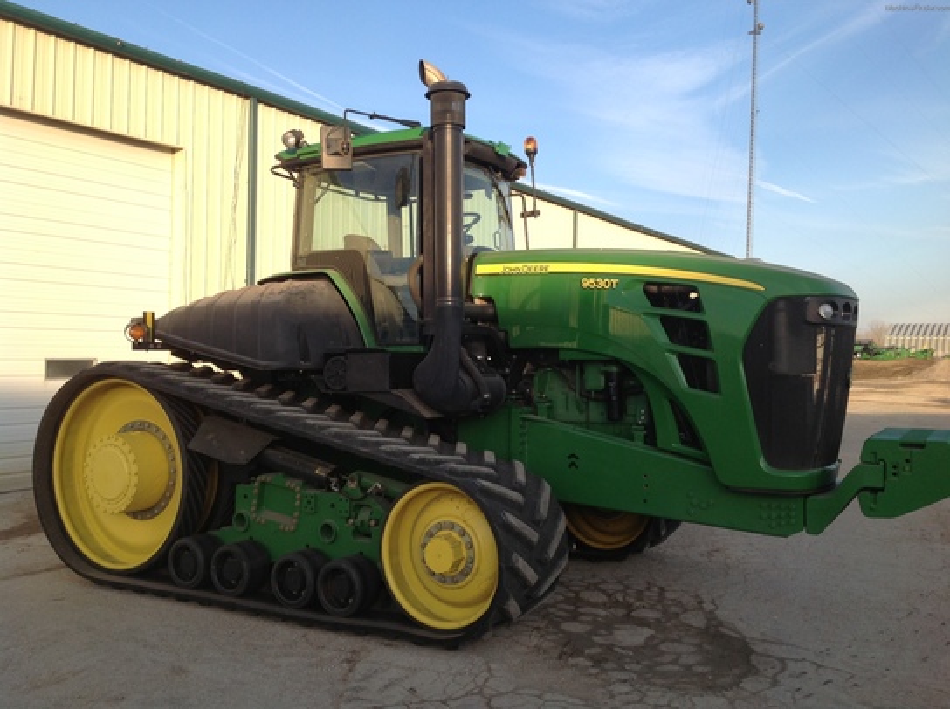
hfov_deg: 52.7
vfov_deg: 40.6
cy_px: 354
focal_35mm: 35
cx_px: 475
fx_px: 959
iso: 50
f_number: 2.4
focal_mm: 4.28
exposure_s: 1/549
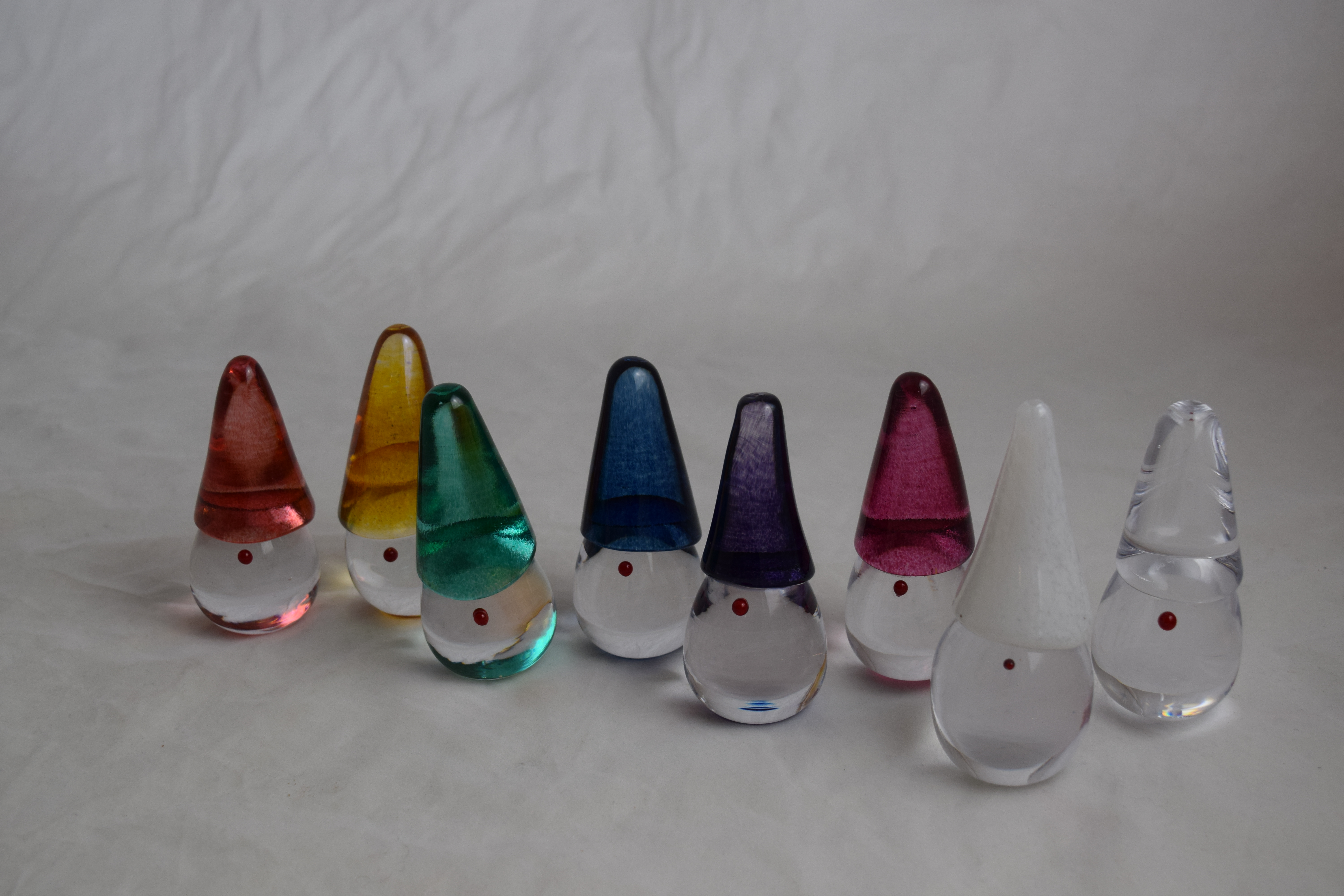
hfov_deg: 45.0
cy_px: 448
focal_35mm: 44
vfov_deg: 30.8
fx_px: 1624
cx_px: 672
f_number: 6.3
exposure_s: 1/160
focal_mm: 29
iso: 400
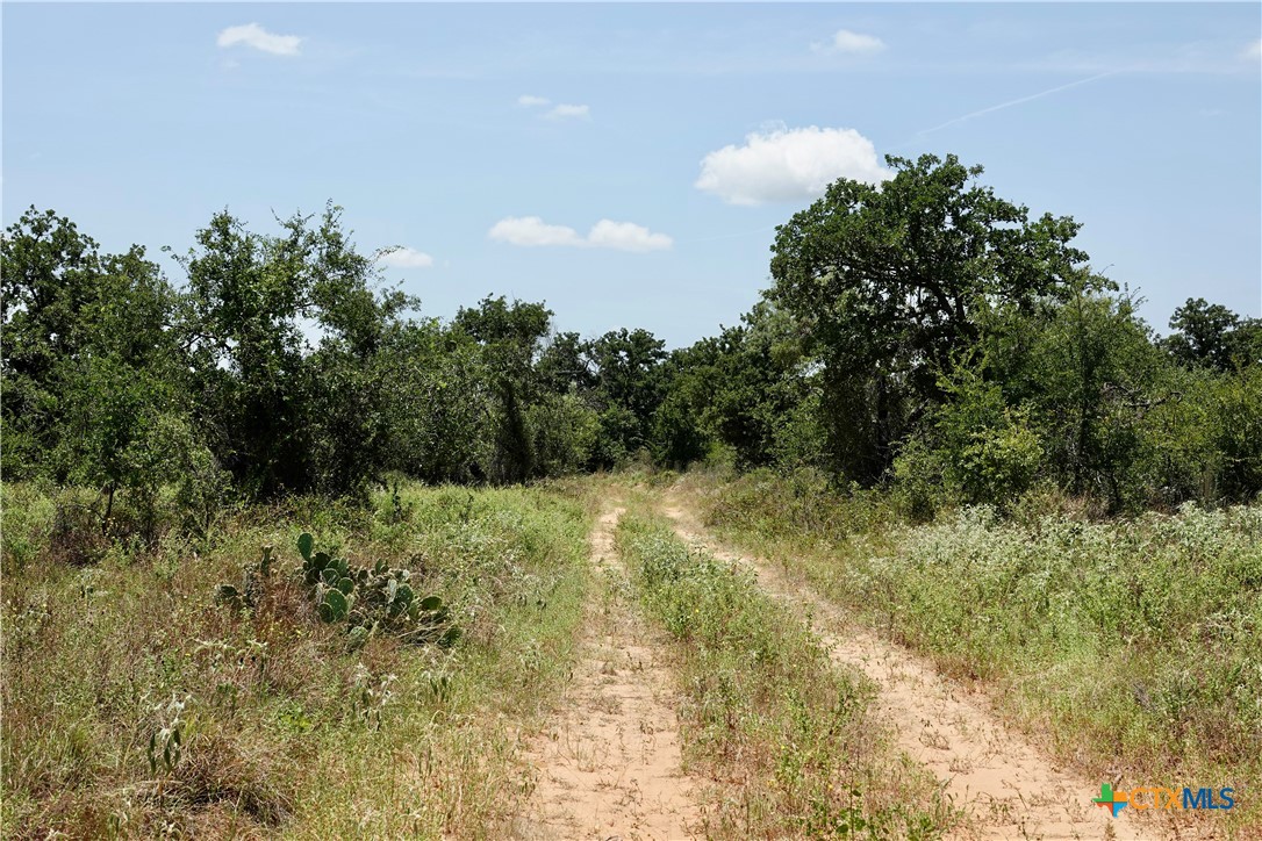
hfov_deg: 39.6
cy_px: 420
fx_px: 1753
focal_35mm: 50
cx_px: 631
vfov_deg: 27.0
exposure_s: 1/800
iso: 100
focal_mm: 18.21
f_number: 4
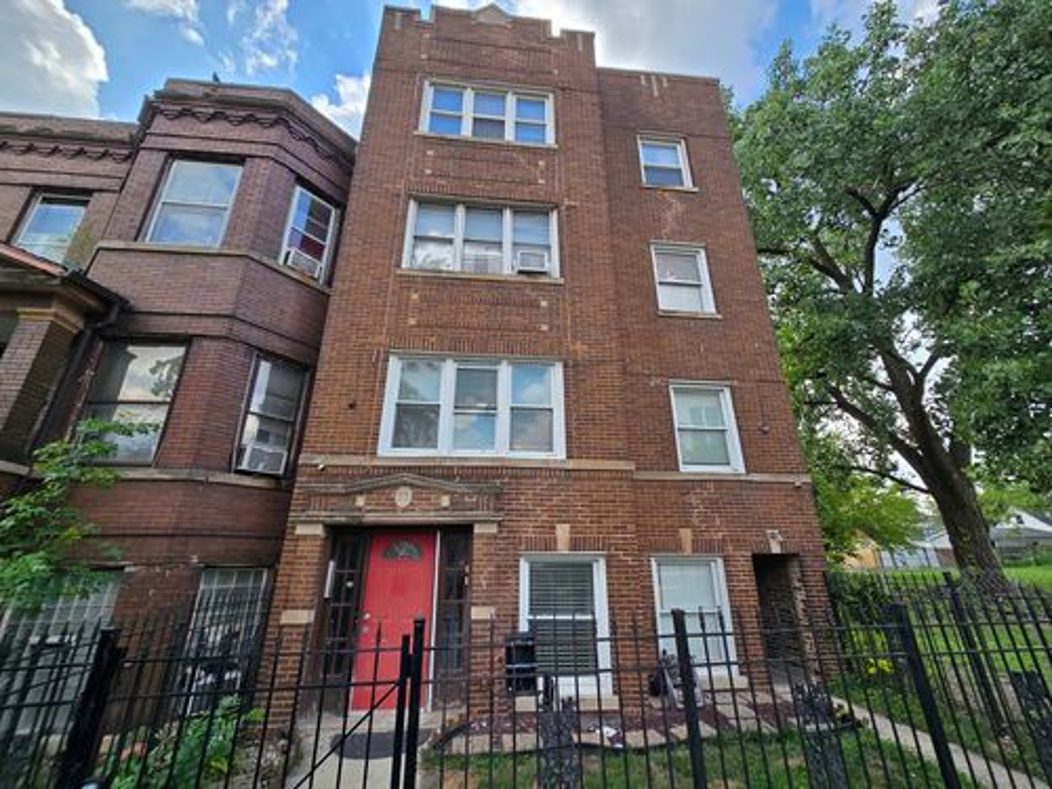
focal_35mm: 13
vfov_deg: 89.9
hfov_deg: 106.2
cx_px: 526
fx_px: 395
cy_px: 394
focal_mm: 2.2
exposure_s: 1/713
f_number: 2.2
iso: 50
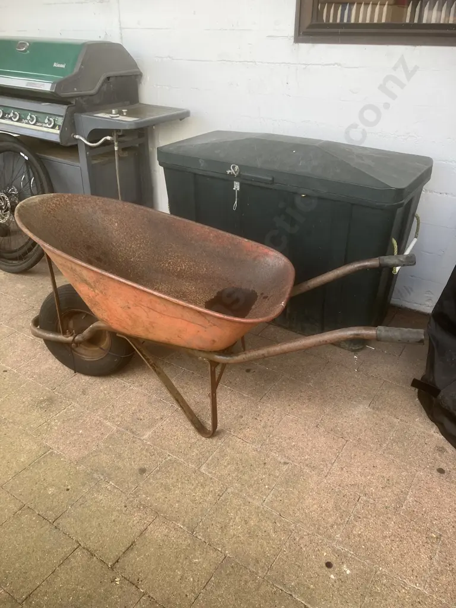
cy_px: 304
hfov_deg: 49.7
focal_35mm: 28
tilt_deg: -26.6
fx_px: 492
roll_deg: -0.2
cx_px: 228
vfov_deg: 63.4
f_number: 1.8
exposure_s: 1/121
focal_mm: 3.99
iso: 40
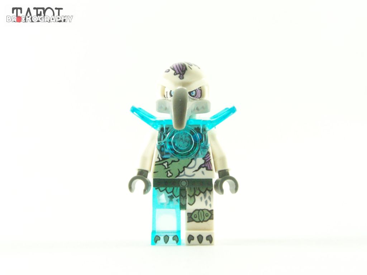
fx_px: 732
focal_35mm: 69
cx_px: 184
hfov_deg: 28.2
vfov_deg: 21.3
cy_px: 138
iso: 400
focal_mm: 11.5
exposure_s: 1/60
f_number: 4
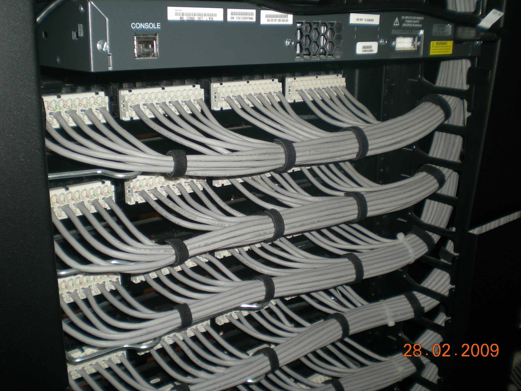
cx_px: 260
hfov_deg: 49.0
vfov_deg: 37.7
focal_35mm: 38
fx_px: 572
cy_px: 196
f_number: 3.1
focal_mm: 6.3
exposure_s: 1/60
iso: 50
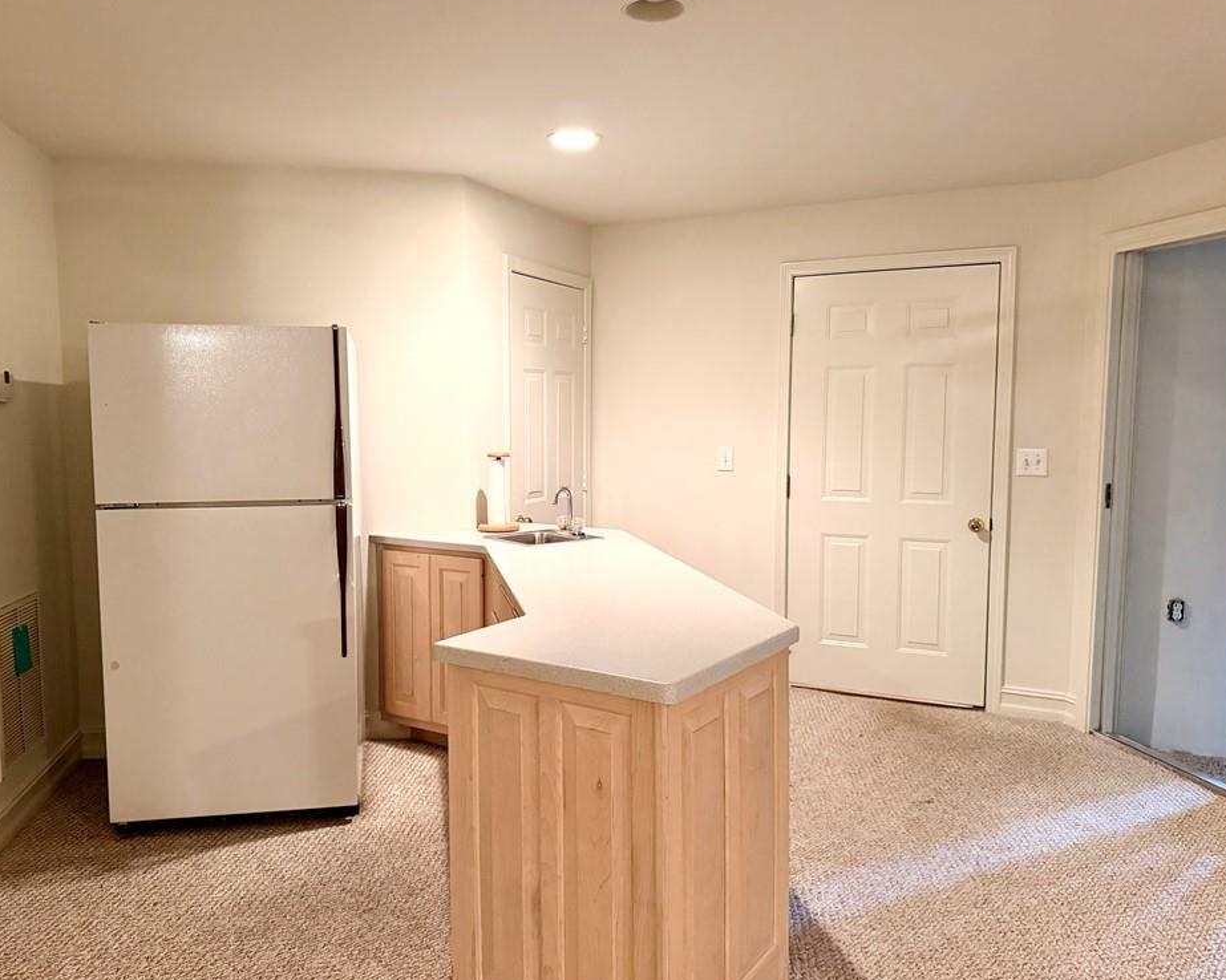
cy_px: 489
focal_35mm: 26
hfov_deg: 65.9
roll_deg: +1.4
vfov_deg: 54.9
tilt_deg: -5.4
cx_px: 566
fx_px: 943
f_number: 1.78
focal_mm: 6.76
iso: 800
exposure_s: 1/60
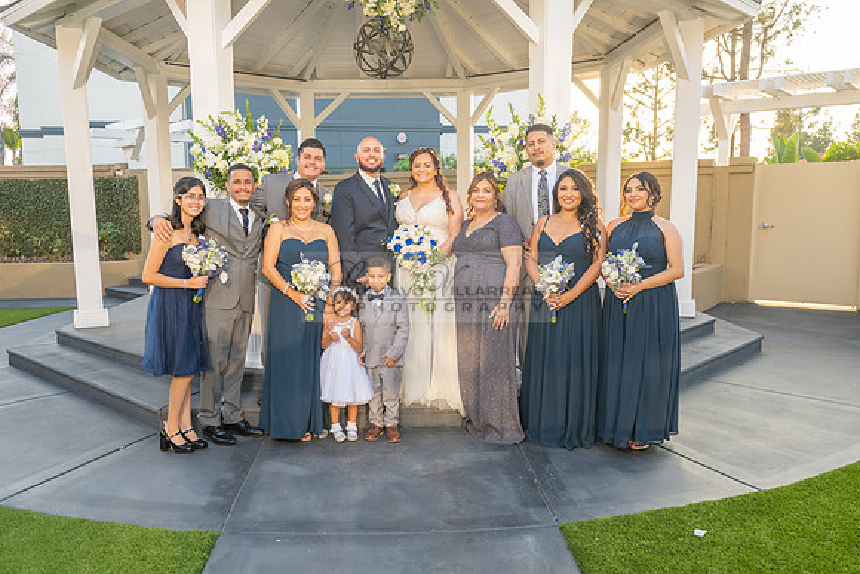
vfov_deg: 42.9
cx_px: 397
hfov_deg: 60.9
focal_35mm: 31
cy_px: 305
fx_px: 730
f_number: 5
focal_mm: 28
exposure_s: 1/160
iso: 200
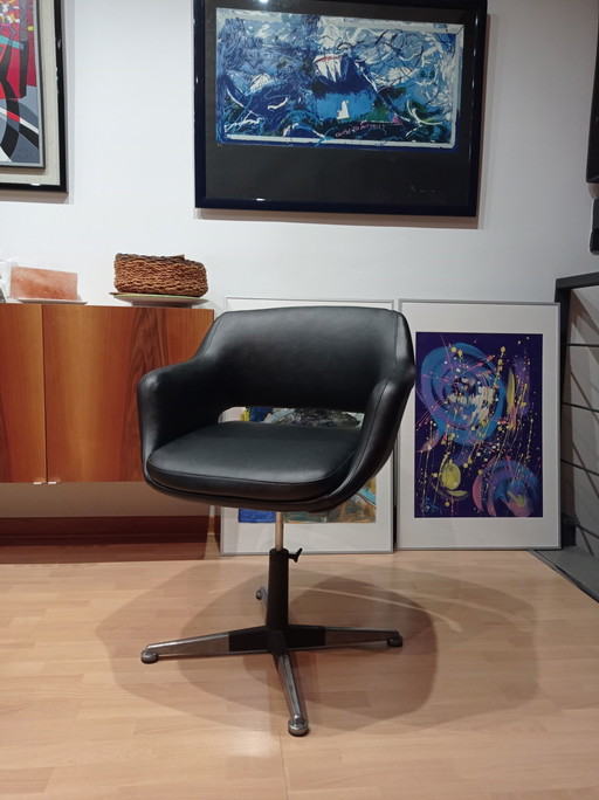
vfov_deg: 63.5
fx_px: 647
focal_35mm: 28
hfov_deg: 49.7
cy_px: 400
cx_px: 300
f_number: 1.79
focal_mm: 4.74
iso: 400
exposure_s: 1/33.3
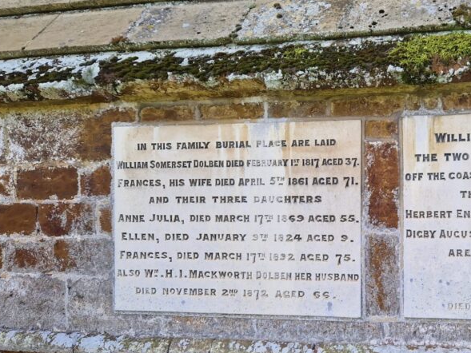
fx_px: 544
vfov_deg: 35.9
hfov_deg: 43.8
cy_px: 204
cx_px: 397
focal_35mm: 40
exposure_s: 1/407
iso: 50
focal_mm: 5.4
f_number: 1.8
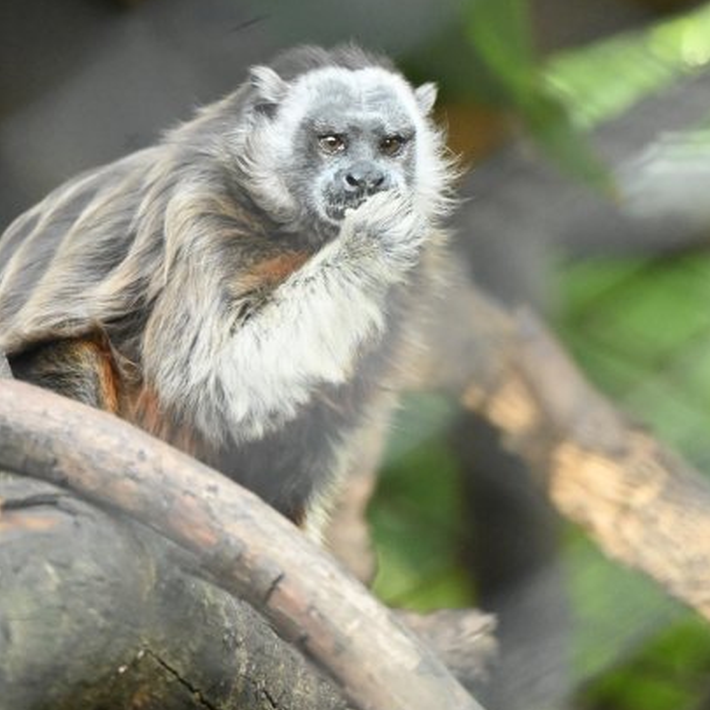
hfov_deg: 3.6
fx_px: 11162
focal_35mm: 481
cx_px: 356
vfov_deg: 3.6
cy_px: 191
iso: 8000
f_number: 6.3
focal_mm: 250
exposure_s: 1/320
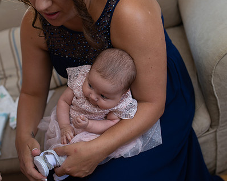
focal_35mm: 48
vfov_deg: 31.4
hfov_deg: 38.8
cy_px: 89
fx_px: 322
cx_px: 101
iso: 100
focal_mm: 35
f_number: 2.8
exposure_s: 1/125
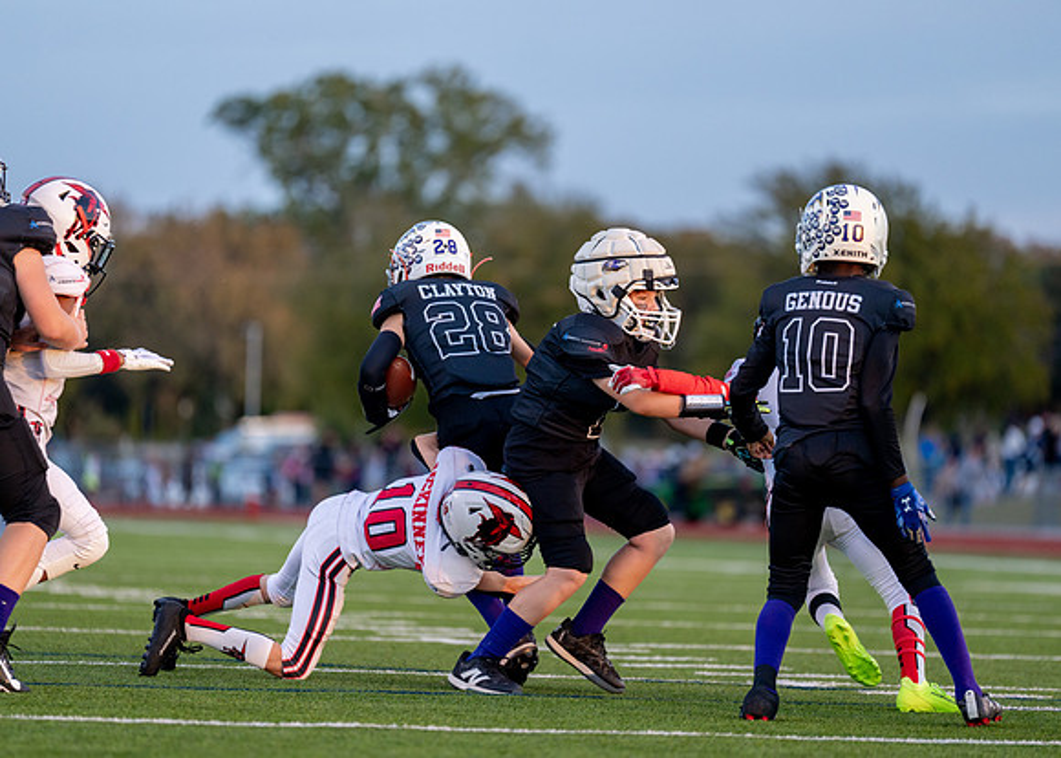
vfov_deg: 6.9
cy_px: 379
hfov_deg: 9.6
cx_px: 530
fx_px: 6314
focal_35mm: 210
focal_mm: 200
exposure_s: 1/1250
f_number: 2.8
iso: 500
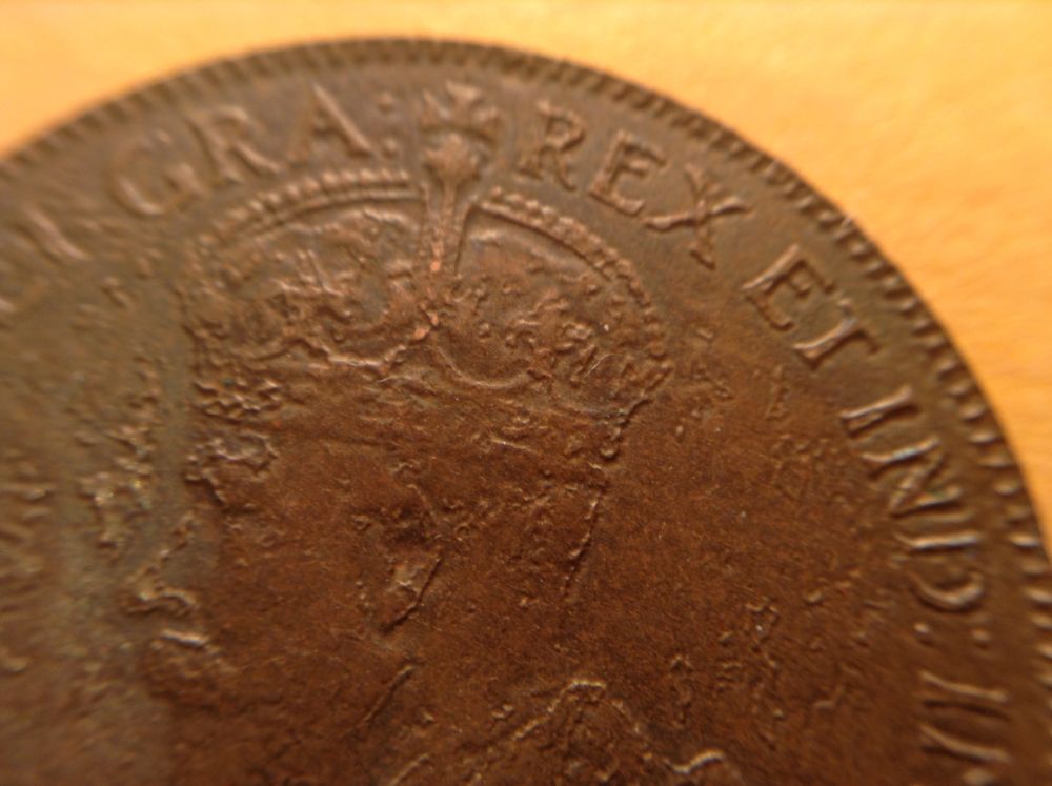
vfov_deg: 42.8
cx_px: 526
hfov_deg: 55.4
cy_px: 393
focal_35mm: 33
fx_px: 1001
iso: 32
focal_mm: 3.3
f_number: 2.4
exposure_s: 1/33
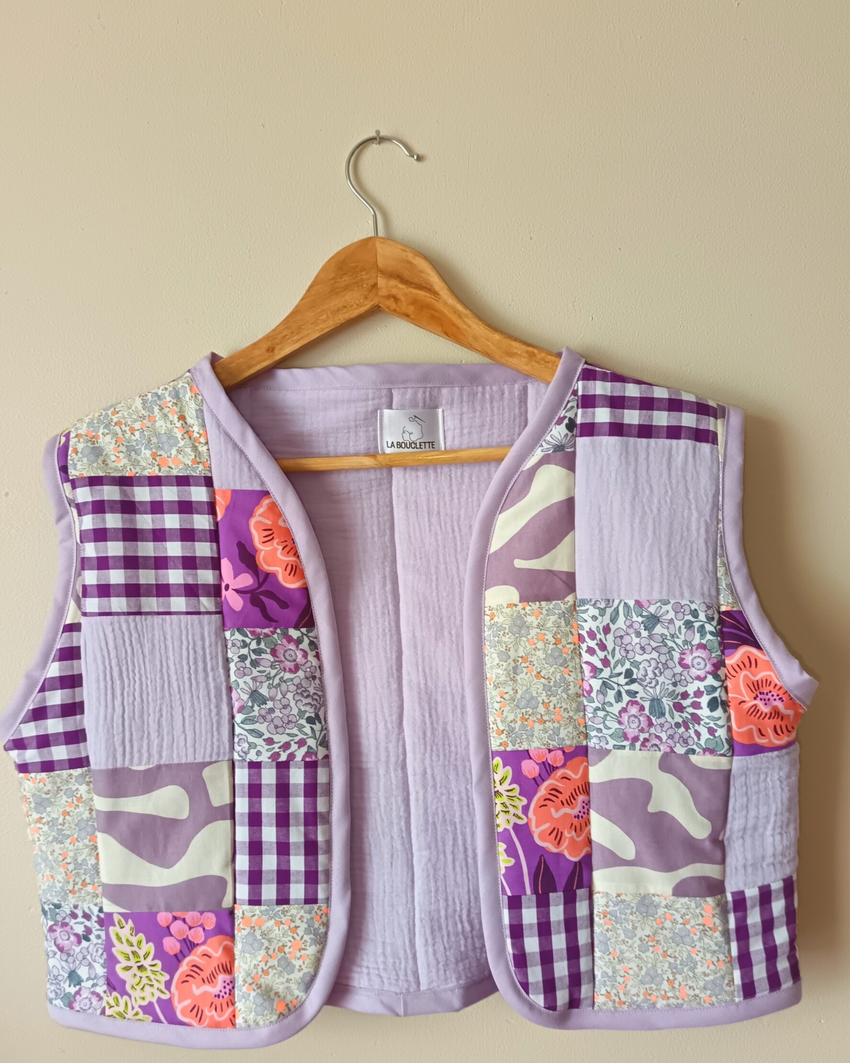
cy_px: 585
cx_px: 418
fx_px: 849
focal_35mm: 27
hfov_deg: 53.2
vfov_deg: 63.9
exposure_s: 1/25
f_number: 1.75
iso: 719
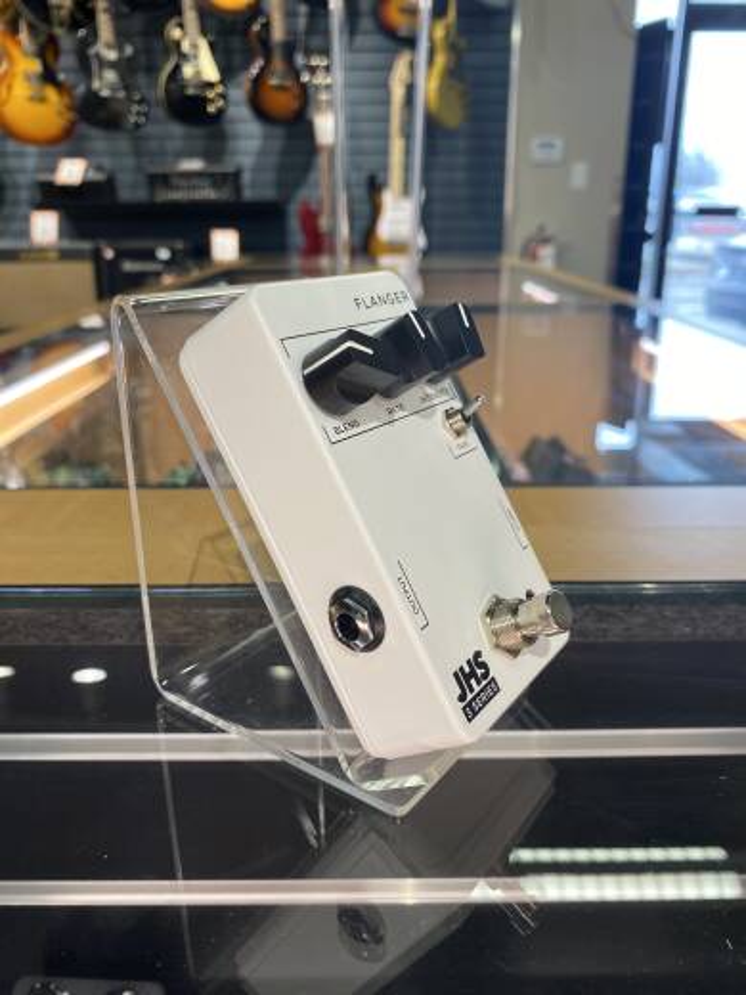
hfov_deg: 53.1
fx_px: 747
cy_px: 498
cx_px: 373
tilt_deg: -19.1
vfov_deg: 67.3
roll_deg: -0.2
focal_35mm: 26
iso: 100
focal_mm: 4.25
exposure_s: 1/120
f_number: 1.8
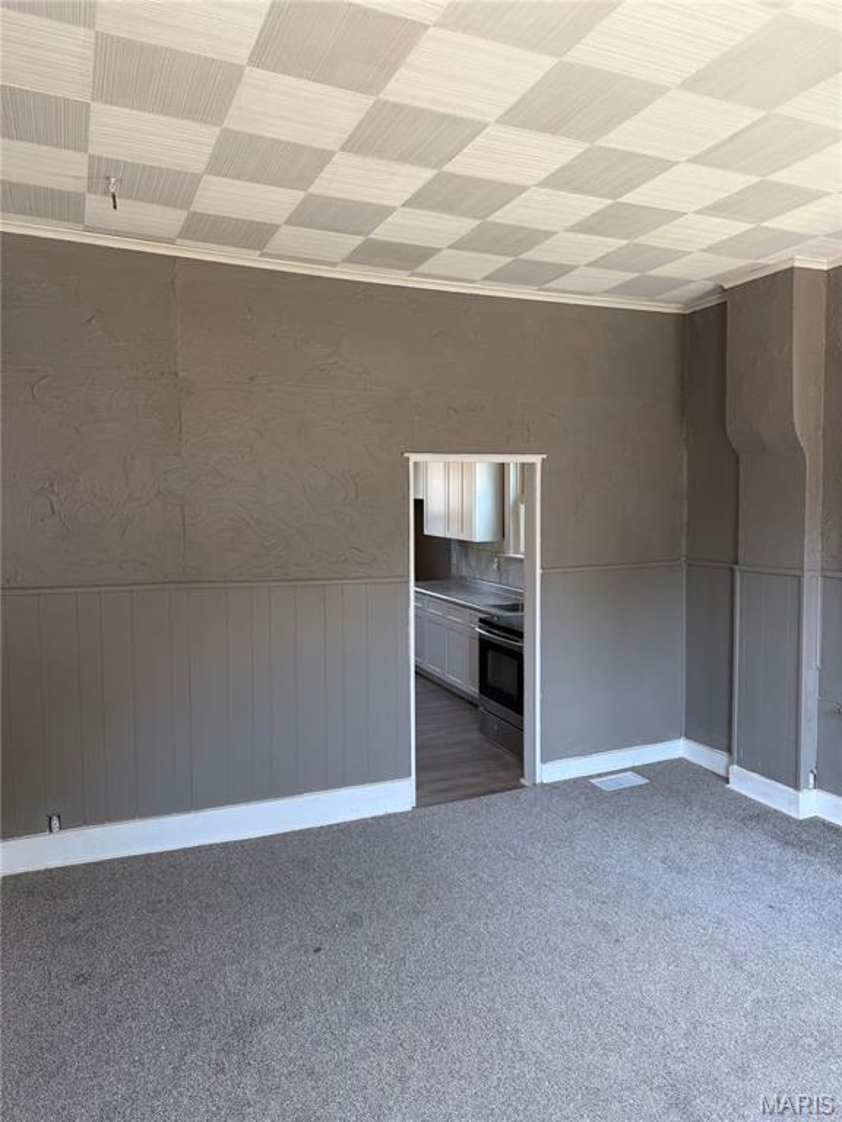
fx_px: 778
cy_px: 561
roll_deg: -1.1
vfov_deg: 71.6
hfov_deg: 56.8
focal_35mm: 24
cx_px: 421
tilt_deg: -4.4
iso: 100
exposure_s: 1/121
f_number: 1.78
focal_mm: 6.76
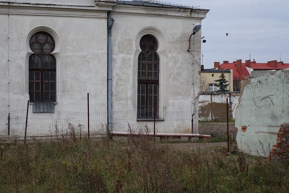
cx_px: 144
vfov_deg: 20.9
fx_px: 522
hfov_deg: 31.0
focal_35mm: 65
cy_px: 96
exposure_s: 1/200
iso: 125
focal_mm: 23.79
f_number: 2.8
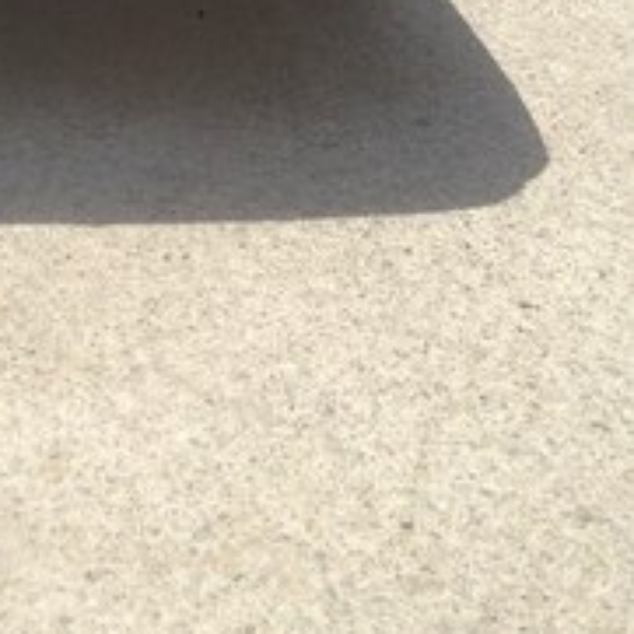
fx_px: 1658
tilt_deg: -11.2
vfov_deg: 20.3
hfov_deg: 20.9
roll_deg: -1.4
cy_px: -130
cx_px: -14
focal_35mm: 80
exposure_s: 1/1323
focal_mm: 4.12
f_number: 2.4
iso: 50
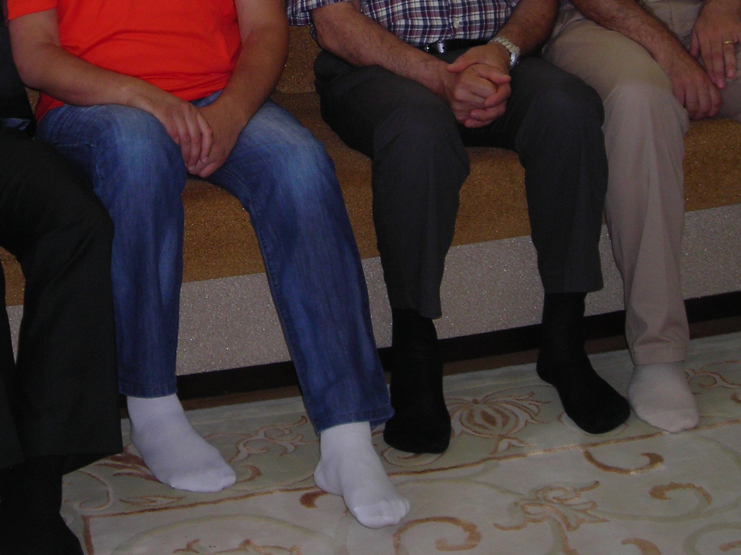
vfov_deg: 18.6
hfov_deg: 25.1
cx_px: 208
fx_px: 1648
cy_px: 4
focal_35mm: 77
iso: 81
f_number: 3.2
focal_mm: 6.3
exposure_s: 1/60.1
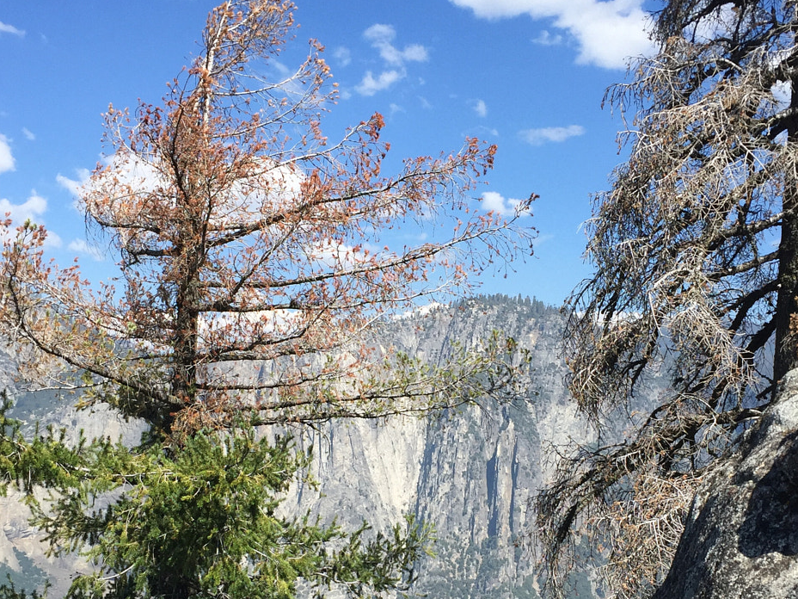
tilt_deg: -1.1
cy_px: 435
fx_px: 1153
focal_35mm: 50
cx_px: 423
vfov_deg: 28.7
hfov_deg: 38.2
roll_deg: -1.7
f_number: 2.2
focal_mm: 4.15
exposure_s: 1/1464
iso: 32
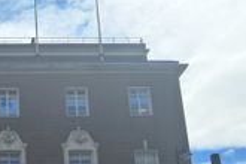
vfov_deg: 19.3
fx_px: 465
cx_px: -1
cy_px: 174
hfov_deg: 27.9
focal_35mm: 68
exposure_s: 1/1859
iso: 50
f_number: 1.8
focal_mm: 4
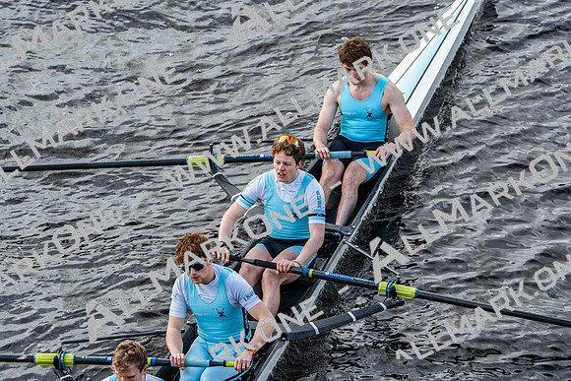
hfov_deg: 7.3
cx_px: 286
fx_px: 4474
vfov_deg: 4.9
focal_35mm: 282
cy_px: 190
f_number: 5.6
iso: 1000
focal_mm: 282
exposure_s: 1/1250
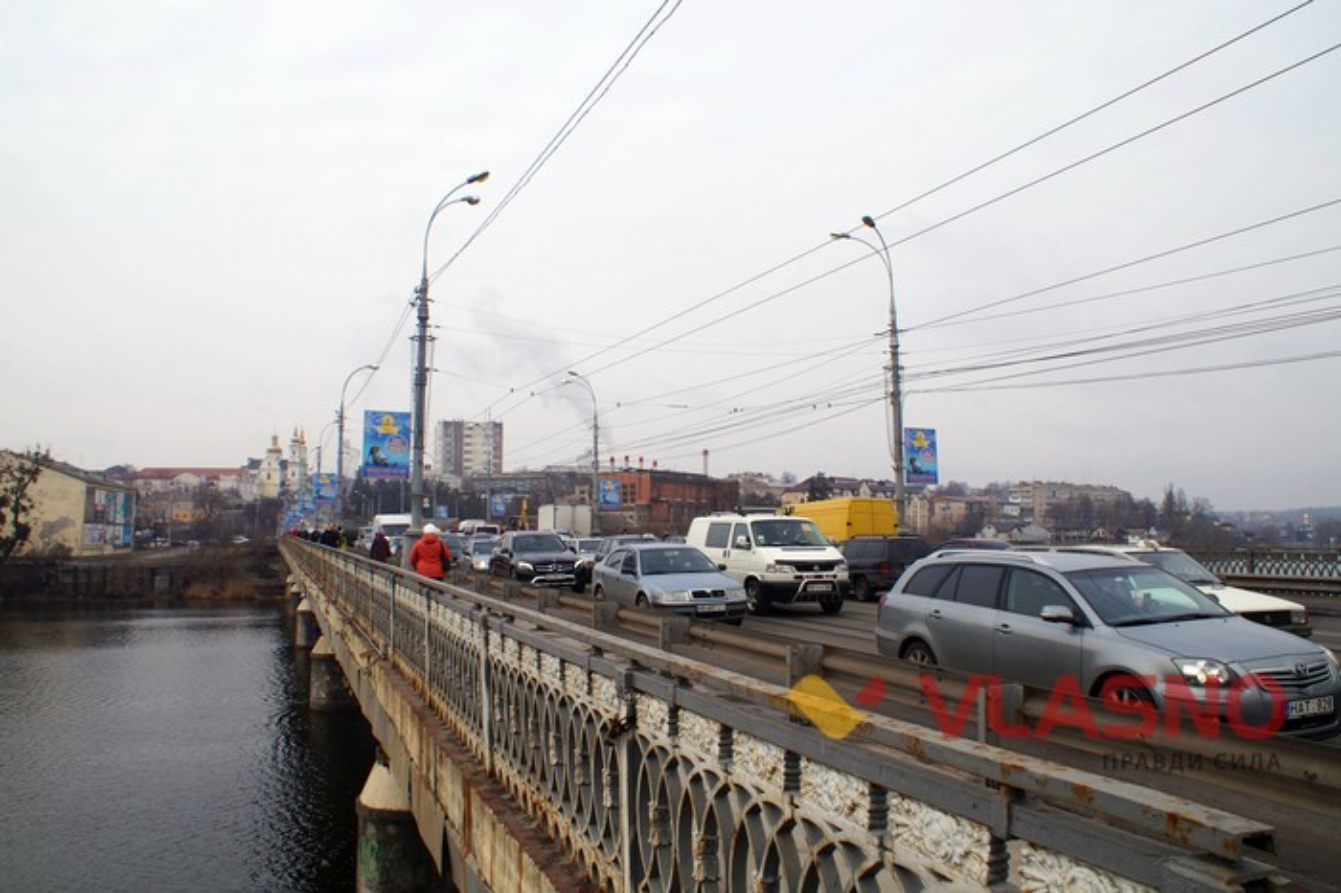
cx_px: 670
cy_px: 446
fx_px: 1117
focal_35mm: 30
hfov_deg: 62.0
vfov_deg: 43.6
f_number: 9
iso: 100
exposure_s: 1/125
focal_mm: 20
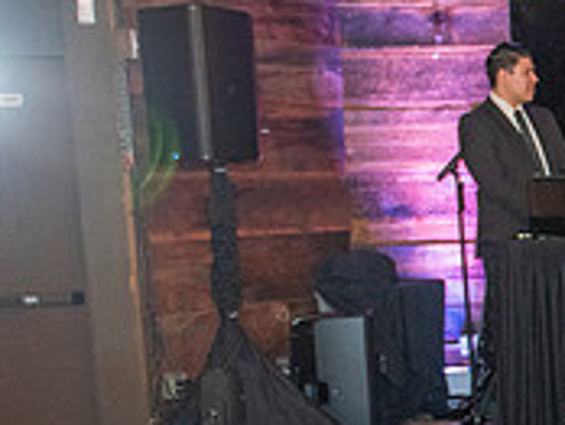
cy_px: 439
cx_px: 815
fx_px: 1406
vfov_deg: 16.8
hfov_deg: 20.0
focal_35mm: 86
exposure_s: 1/160
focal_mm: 24
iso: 1250
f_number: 2.8
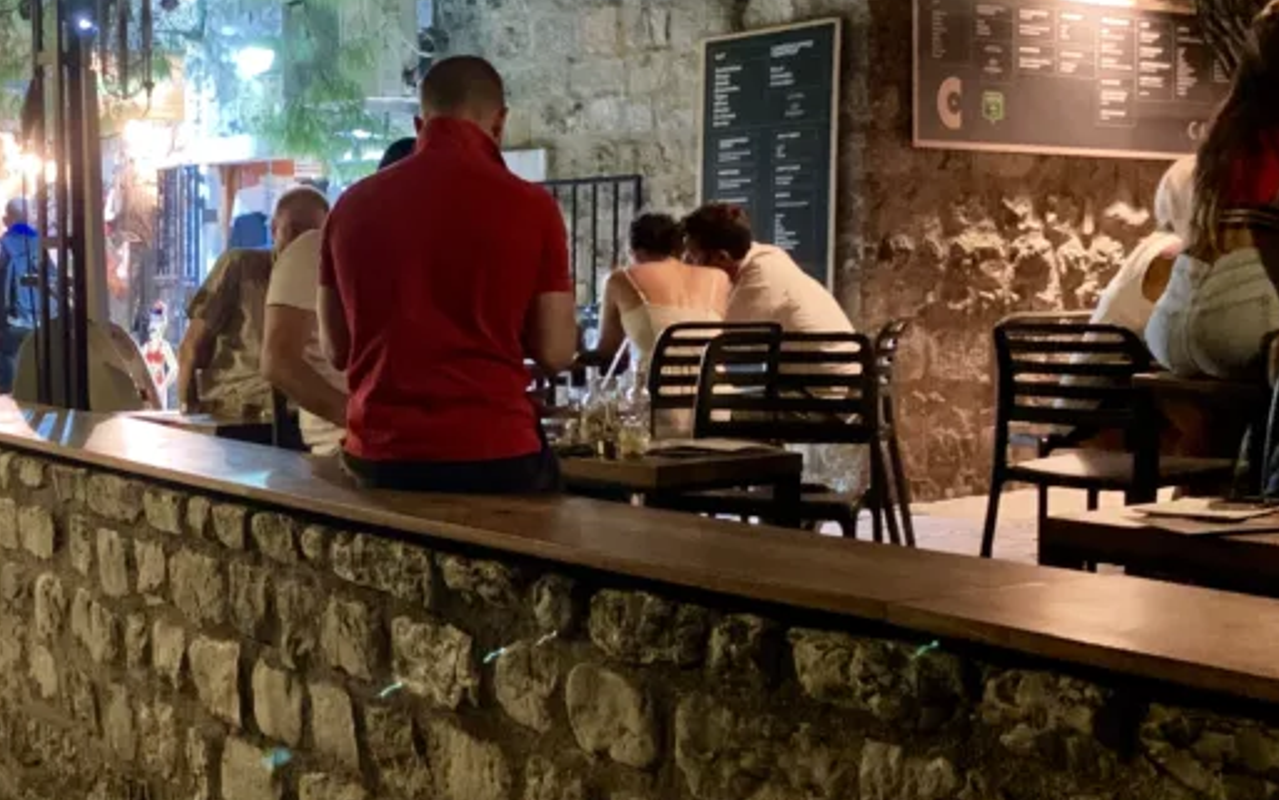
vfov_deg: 23.6
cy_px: 419
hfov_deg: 35.9
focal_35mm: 55
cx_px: 292
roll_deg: +1.4
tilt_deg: -4.3
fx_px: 1918
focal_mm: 4.25
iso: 1600
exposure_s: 1/17
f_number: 1.8
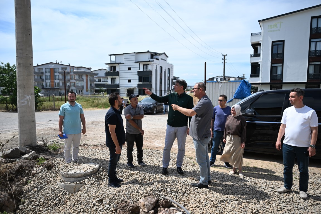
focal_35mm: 24
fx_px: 214
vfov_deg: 53.1
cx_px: 160
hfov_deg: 73.7
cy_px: 107
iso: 500
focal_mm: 24
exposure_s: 1/10000
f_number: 2.8
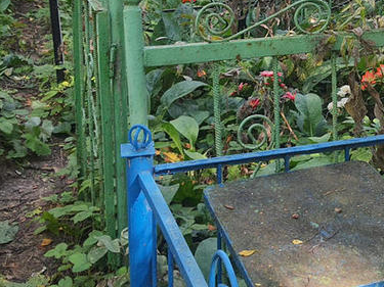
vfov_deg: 19.9
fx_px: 787
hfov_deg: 26.2
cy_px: -15
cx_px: 368
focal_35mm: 71
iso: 50
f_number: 1.7
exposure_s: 1/205
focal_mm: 4.32
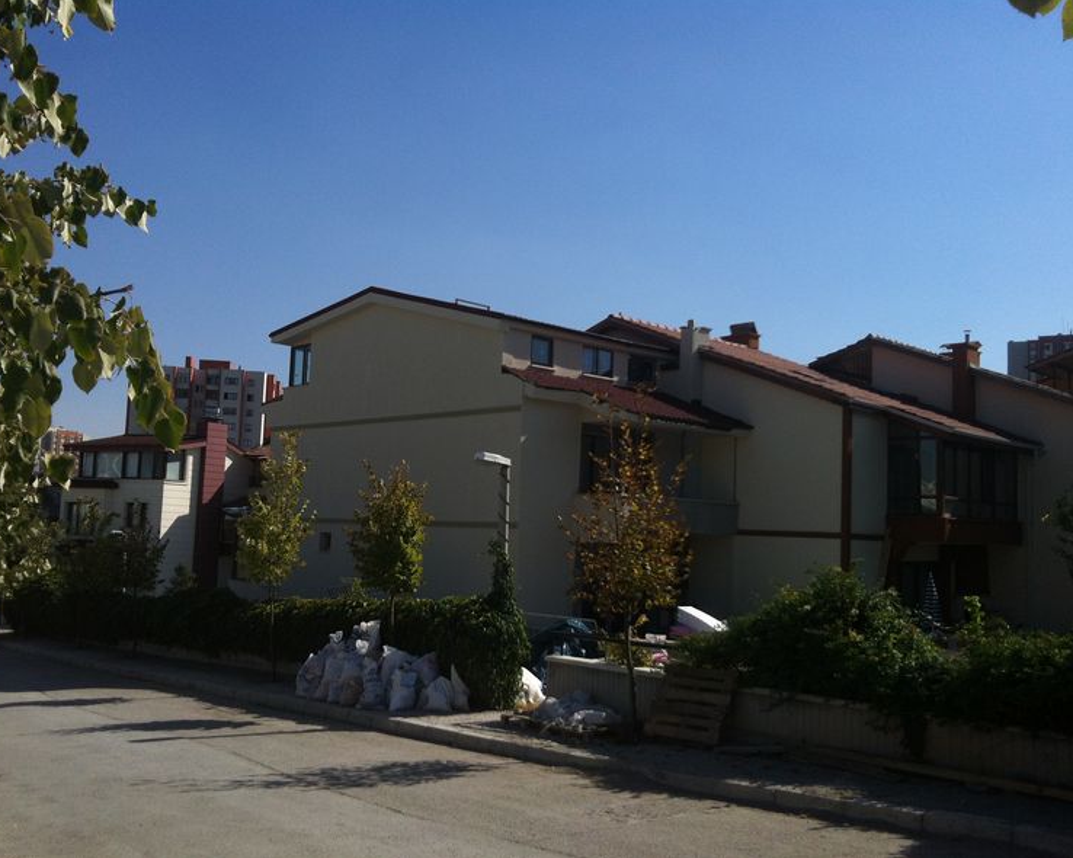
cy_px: 429
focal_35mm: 37
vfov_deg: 40.1
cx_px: 516
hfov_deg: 49.1
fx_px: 1175
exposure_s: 1/2138
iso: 80
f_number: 2.8
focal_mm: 3.85
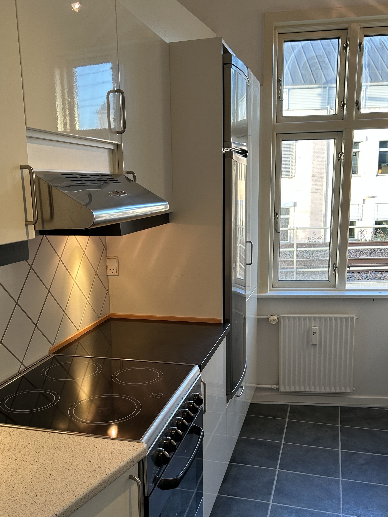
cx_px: 168
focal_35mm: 35
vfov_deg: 52.4
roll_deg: +2.0
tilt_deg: -12.0
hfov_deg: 40.6
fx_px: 523
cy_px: 299
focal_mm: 5.7
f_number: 1.5
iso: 80
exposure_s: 1/100
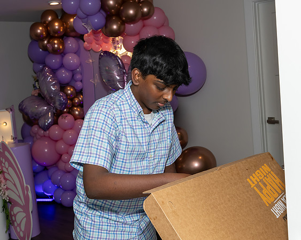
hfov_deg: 36.8
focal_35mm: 51
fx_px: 452
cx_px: 139
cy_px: 120
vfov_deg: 29.8
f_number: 7.1
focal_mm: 30
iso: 500
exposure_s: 1/200
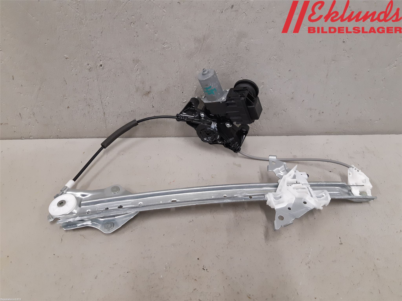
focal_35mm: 26
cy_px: 150
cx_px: 201
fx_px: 302
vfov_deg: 53.1
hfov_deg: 67.3
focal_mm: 3.93
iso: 160
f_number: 1.7
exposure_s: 1/50
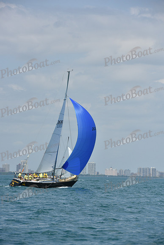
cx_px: 82
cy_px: 122
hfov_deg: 7.9
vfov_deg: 11.7
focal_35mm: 175
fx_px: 1195
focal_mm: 175
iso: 250
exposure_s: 1/1250
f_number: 9
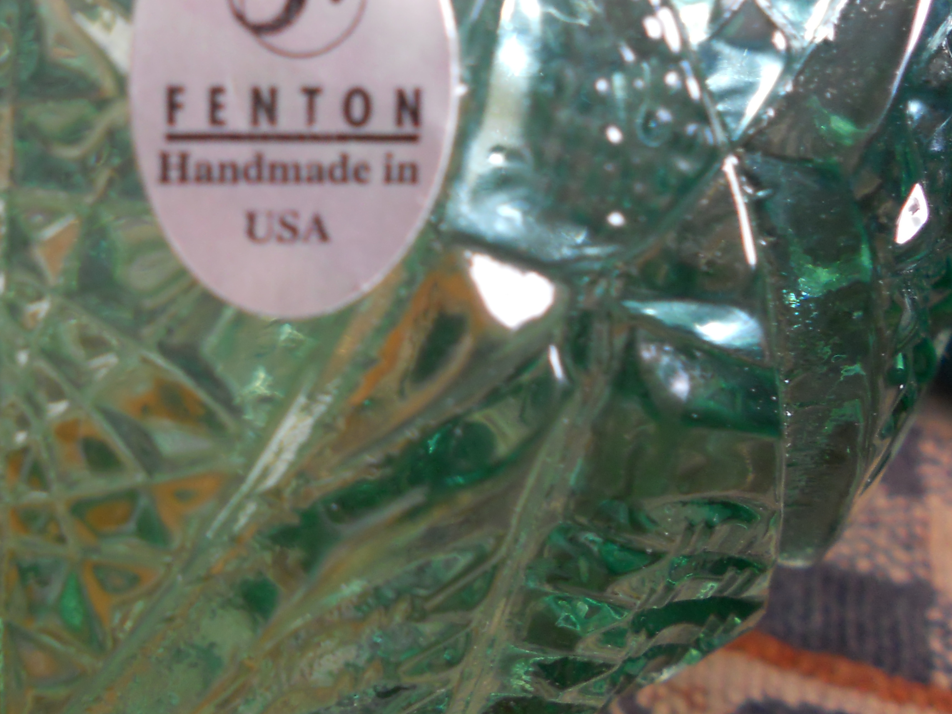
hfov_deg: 33.4
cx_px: 189
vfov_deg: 25.7
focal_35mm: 56
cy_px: 166
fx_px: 1540
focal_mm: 5.8
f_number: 3.5
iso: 160
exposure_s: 1/30
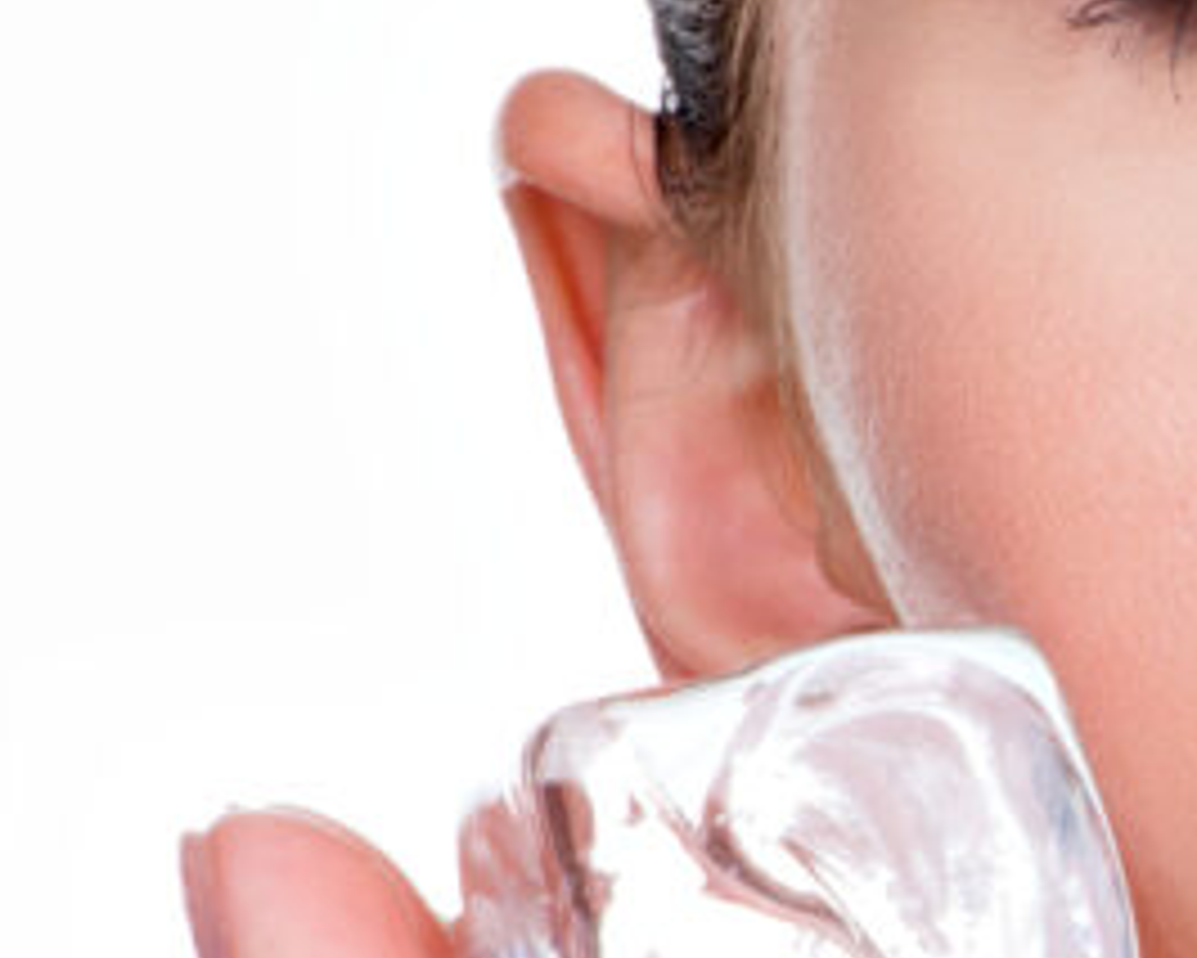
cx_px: 1930
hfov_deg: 5.1
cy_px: 731
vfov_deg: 4.1
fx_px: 13432
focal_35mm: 379
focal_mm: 105
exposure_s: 1/250
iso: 400
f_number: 32
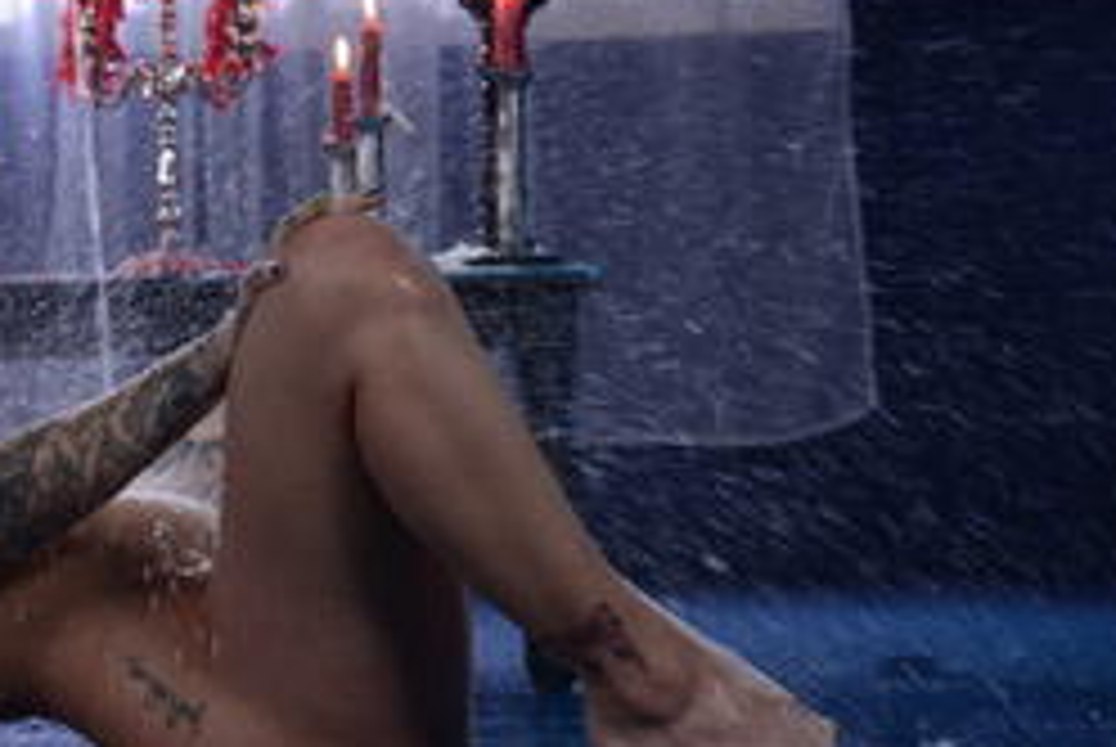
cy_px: 369
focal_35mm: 135
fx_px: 4190
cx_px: 101
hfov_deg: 15.0
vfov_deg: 10.2
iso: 2000
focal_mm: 70
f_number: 6.3
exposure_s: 1/125
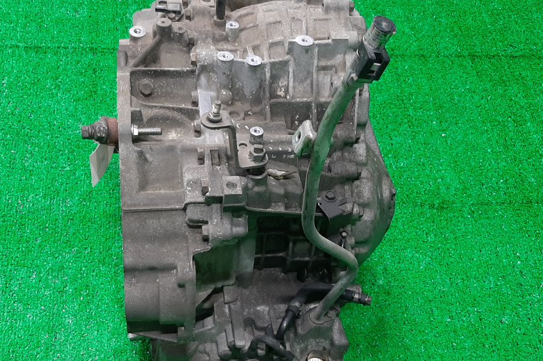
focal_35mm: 46
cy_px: 220
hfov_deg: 42.8
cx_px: 266
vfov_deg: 29.1
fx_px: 694
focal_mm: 3.93
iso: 143
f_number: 1.7
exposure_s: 1/50
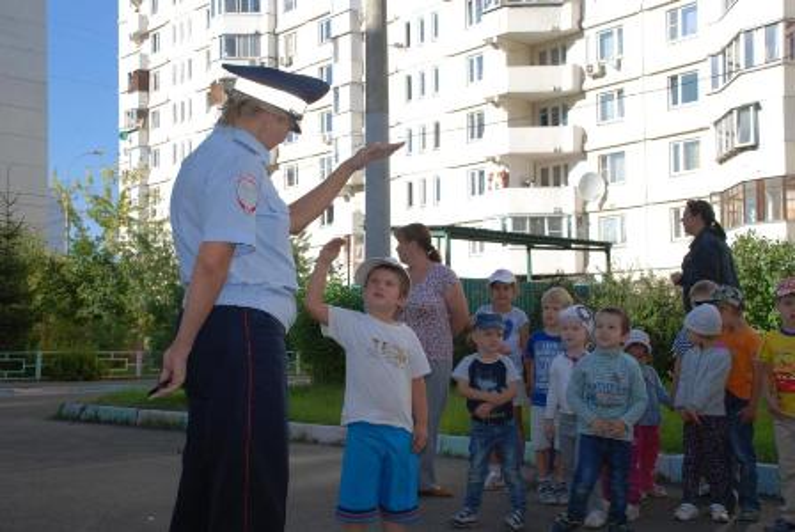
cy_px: 266
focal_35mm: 46
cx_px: 398
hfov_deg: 42.3
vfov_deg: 29.0
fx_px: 1028
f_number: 7.1
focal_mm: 31
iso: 100
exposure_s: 1/200
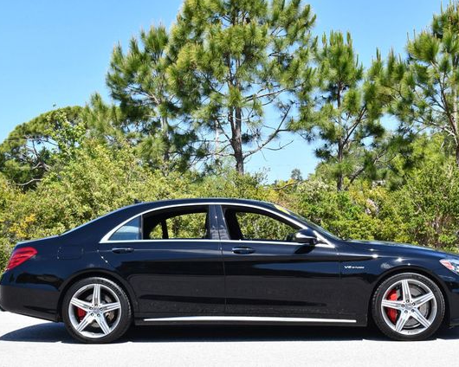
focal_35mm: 59
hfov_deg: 32.0
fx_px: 801
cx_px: 238
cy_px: 183
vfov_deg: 25.8
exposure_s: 1/250
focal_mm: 26
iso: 200
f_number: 8
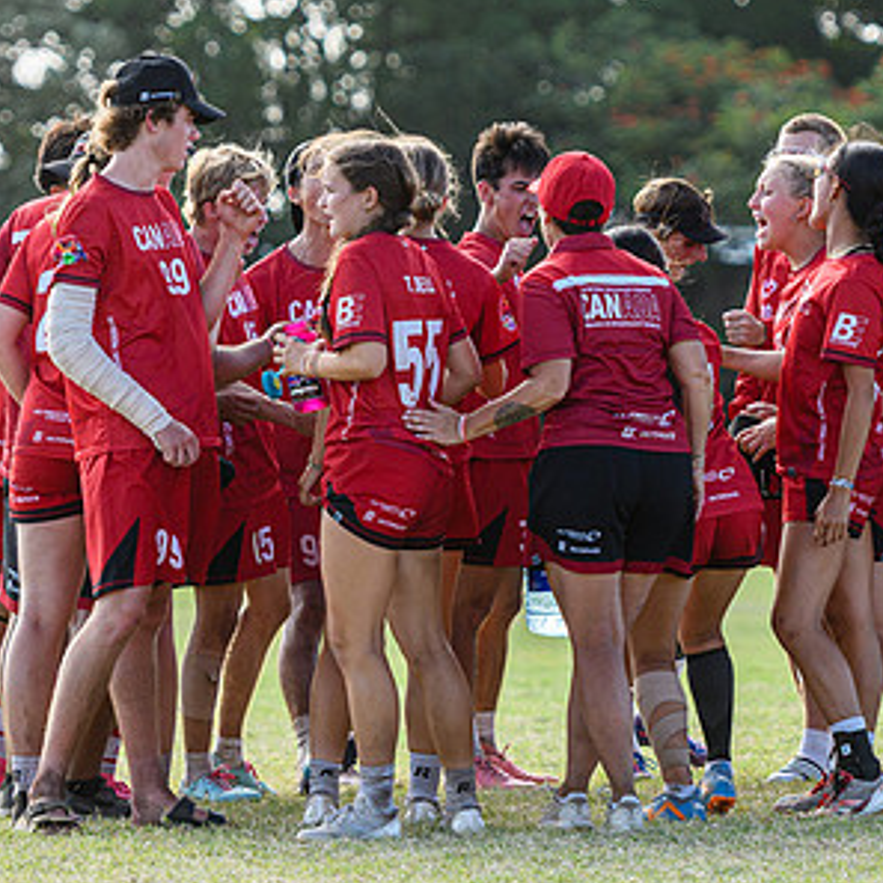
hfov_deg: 5.2
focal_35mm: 336
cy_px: 326
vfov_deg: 5.2
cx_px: 690
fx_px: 9697
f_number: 3.2
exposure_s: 1/1250
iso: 100
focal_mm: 135
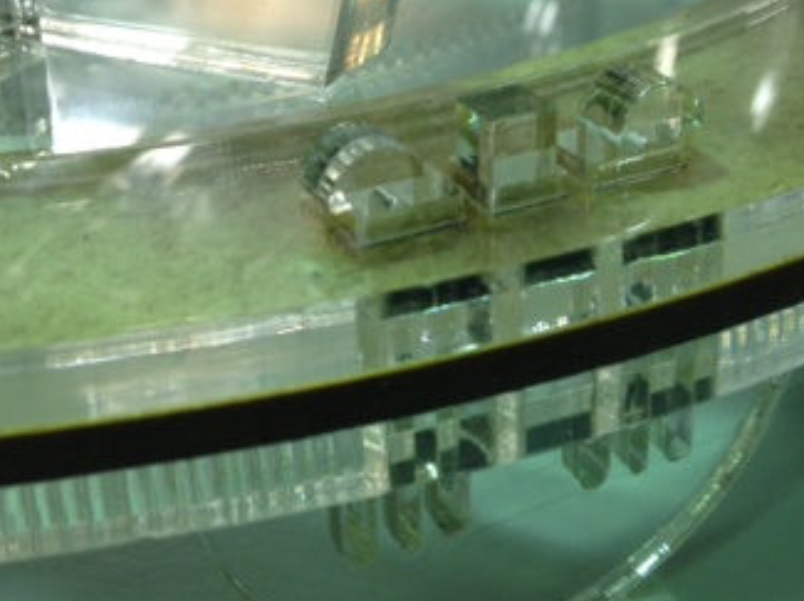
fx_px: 1601
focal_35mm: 69
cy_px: 215
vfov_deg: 21.2
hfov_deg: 28.2
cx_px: 374
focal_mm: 4.28
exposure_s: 1/20
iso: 50
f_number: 2.4
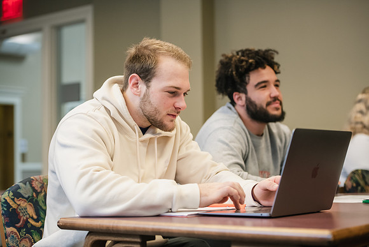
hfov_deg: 28.8
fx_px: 718
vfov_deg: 19.5
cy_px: 124
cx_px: 184
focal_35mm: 70
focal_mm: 70
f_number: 3.2
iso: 1600
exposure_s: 1/200
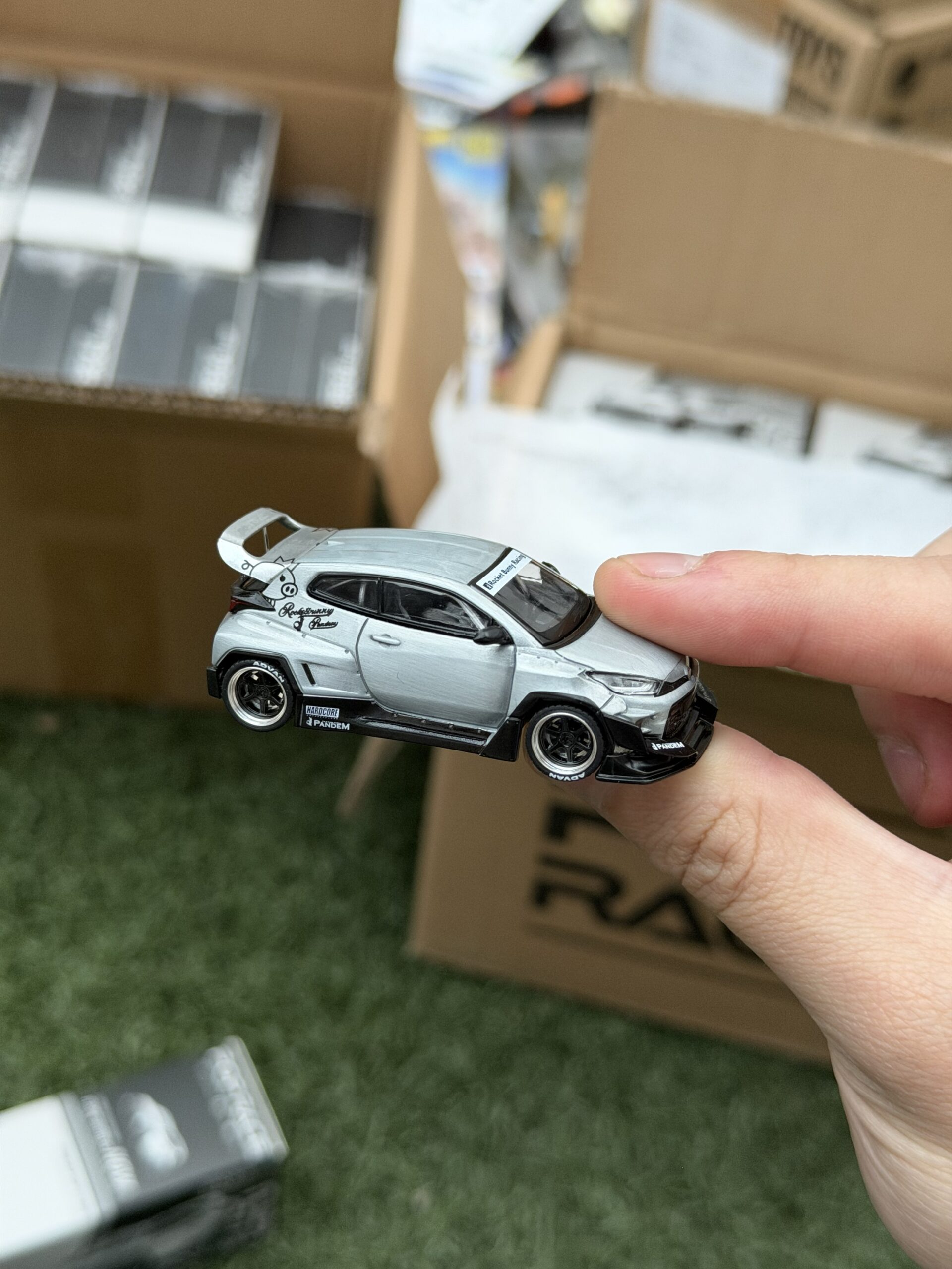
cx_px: 476
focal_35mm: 48
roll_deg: -9.8
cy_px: 634
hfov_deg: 30.3
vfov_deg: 39.7
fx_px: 1760
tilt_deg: -42.3
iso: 250
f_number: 1.78
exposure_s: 1/41
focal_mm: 6.76
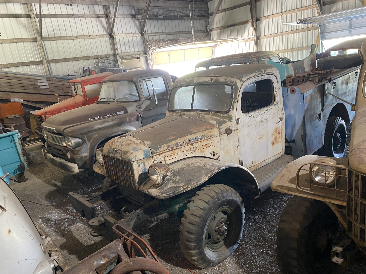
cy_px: 137
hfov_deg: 67.3
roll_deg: +8.0
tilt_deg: -14.6
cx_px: 183
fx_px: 275
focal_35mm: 26
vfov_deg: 53.1
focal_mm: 4.25
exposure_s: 1/40
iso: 400
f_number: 1.8
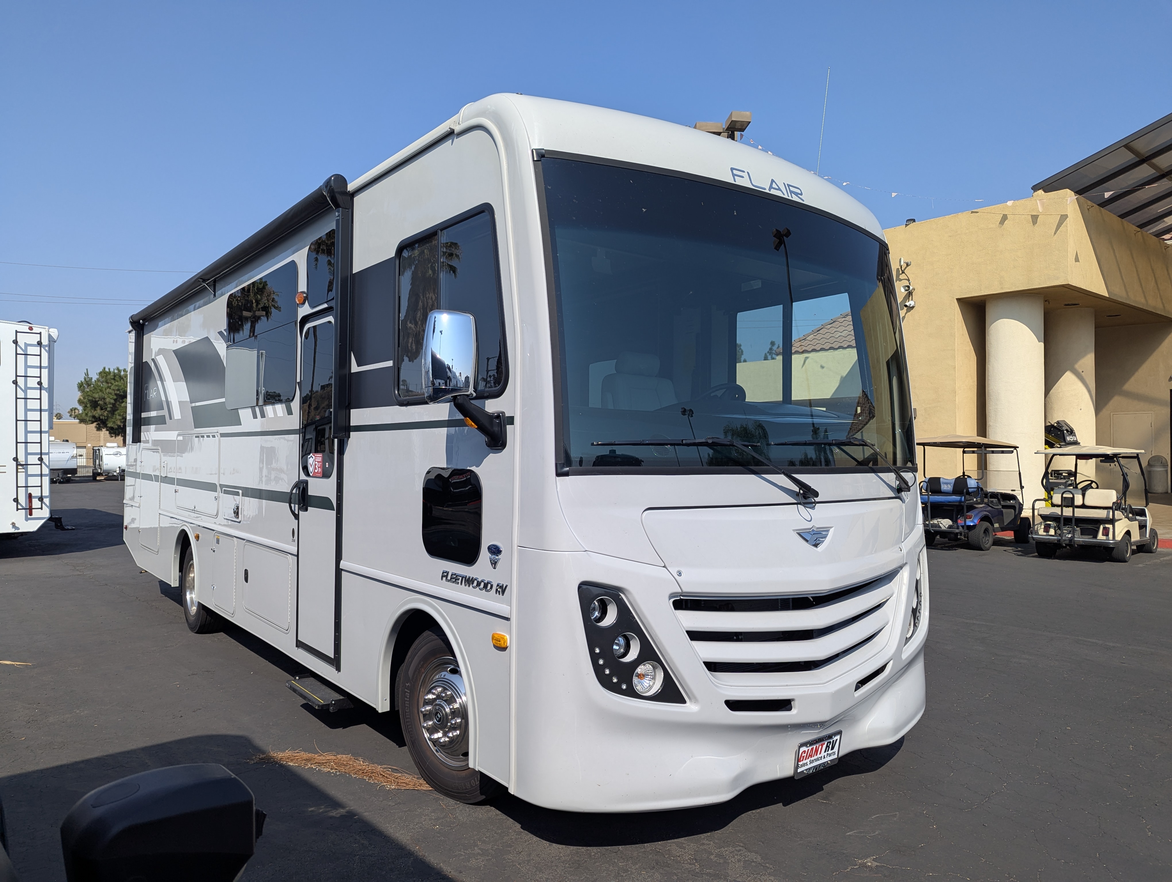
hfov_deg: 71.5
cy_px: 441
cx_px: 586
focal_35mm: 24
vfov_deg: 56.9
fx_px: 814
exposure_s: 1/2513
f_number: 1.85
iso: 43
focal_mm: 6.81
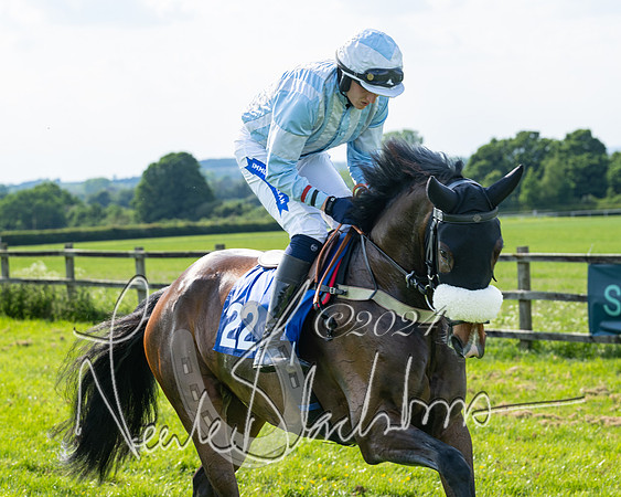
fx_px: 2071
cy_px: 219
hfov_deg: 17.1
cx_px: 322
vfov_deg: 13.7
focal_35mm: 113
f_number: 5
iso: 200
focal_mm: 84
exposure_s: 1/800
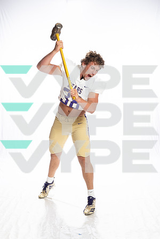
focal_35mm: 50
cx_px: 80
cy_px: 120
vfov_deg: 39.6
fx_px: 333
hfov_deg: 27.0
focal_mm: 50
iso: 800
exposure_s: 1/250
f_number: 8
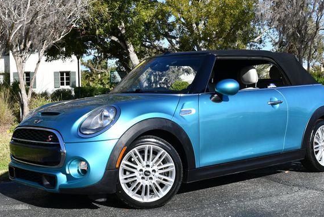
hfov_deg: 33.9
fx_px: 531
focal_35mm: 59
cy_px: 101
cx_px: 172
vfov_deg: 23.0
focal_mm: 26
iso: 110
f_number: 8
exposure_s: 1/250
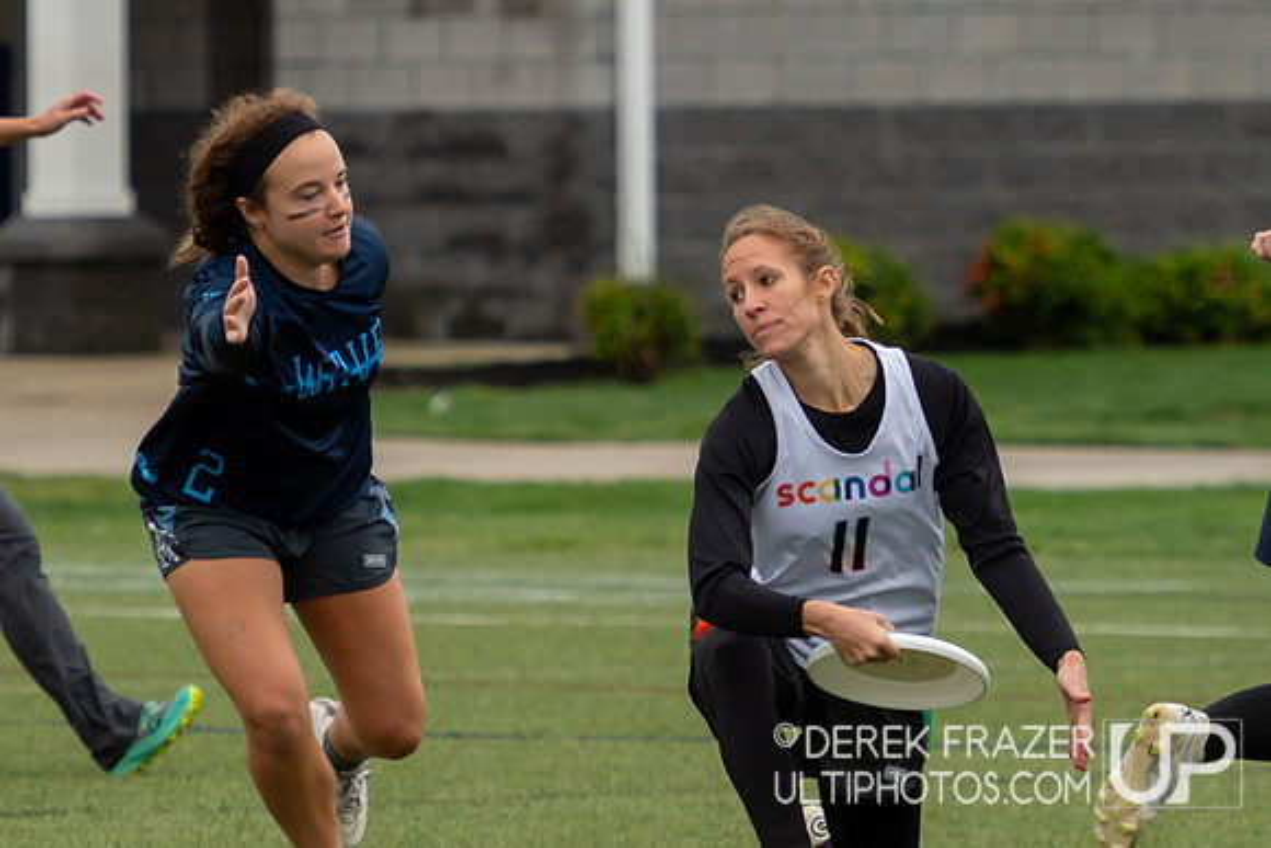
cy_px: 346
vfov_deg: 2.5
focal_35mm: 542
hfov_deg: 3.8
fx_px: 19154
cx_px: 709
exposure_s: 1/1600
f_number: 5.6
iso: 1250
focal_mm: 220
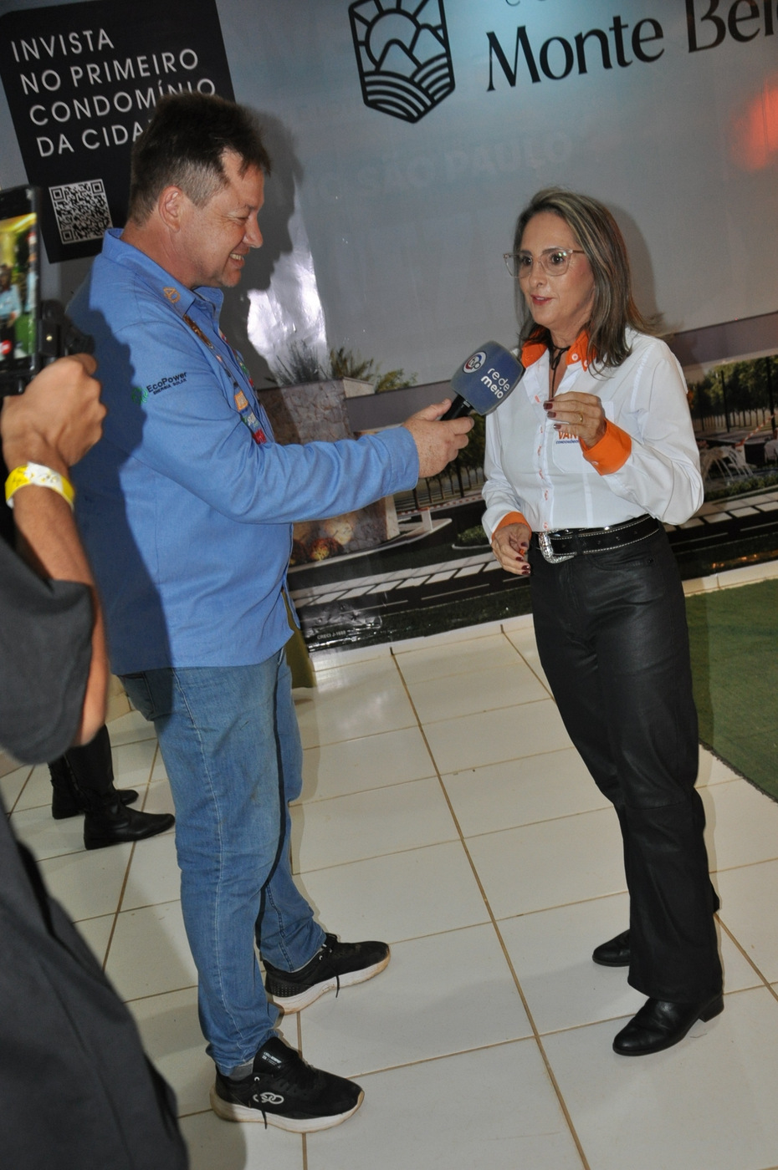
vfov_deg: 51.3
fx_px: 1219
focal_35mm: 38
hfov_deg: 35.4
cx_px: 389
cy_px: 585
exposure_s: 1/60
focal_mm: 25
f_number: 4
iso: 800
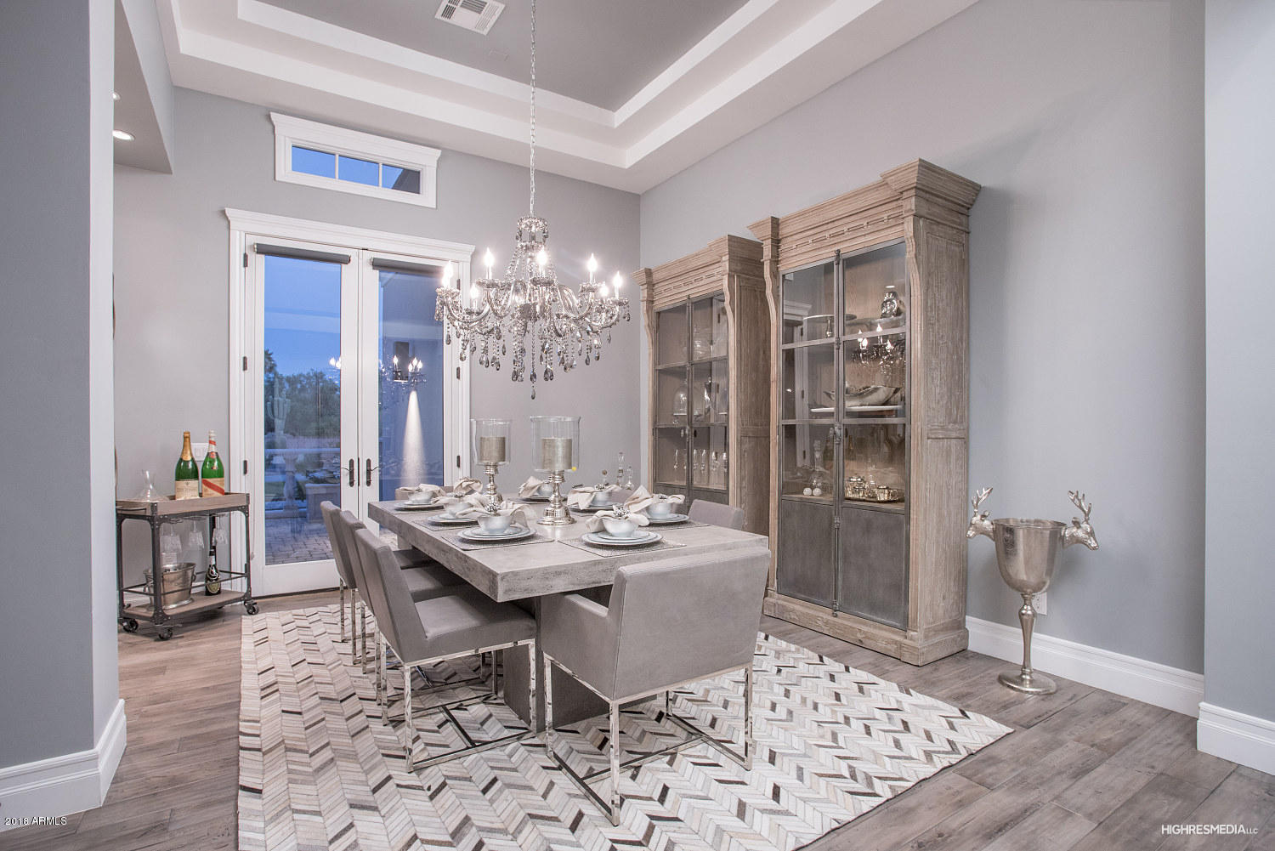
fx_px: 602
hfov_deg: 93.3
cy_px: 426
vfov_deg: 70.5
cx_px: 638
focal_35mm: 17
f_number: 8
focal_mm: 17
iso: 1250
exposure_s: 1/15
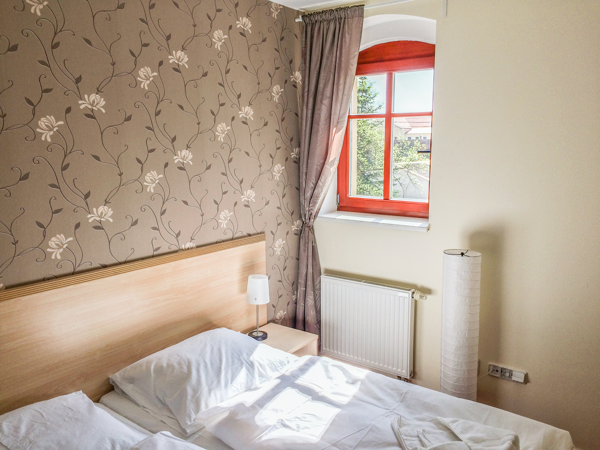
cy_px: 225
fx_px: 503
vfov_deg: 48.2
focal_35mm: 29
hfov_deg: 61.7
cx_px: 300
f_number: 2.2
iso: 32
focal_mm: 4.15
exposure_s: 1/471
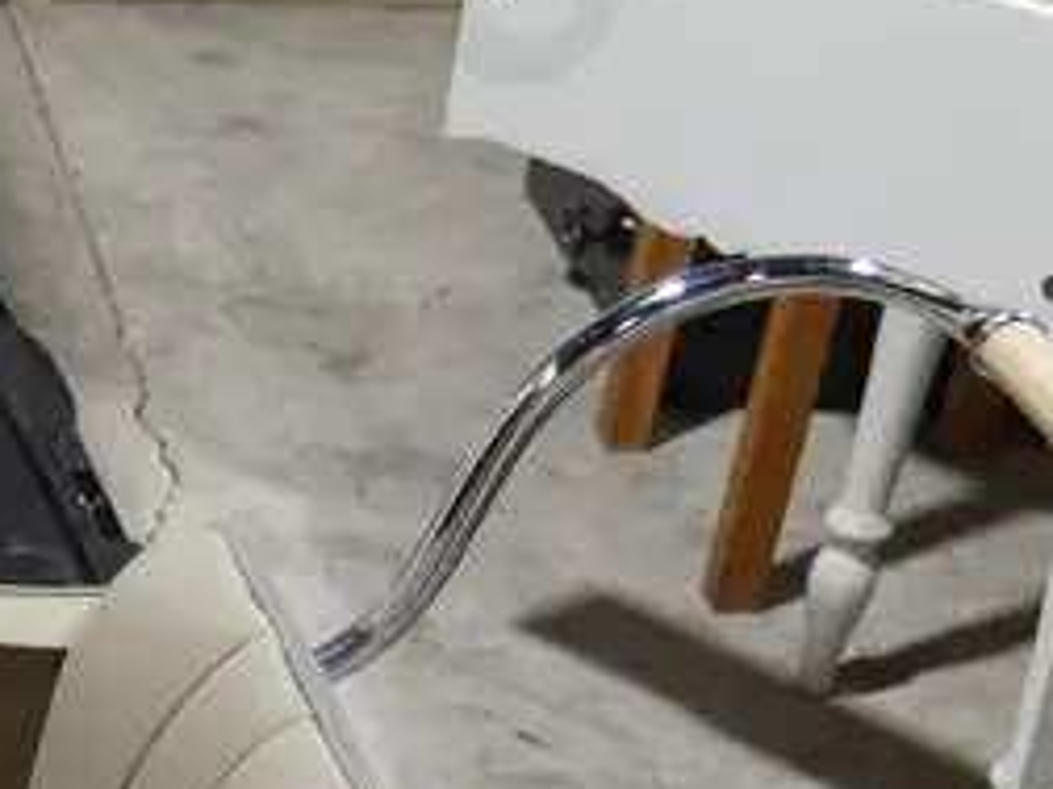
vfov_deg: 12.7
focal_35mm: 114
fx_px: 3468
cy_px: 912
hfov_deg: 15.4
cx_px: -719
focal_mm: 14
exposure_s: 1/60
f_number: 3.5
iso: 250
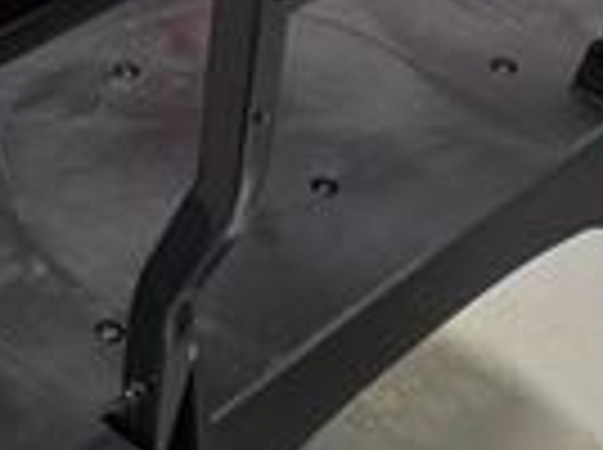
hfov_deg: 16.8
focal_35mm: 110
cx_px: -198
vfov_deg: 12.8
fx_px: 1913
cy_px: -216
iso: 160
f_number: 1.7
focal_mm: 6.3
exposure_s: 1/120
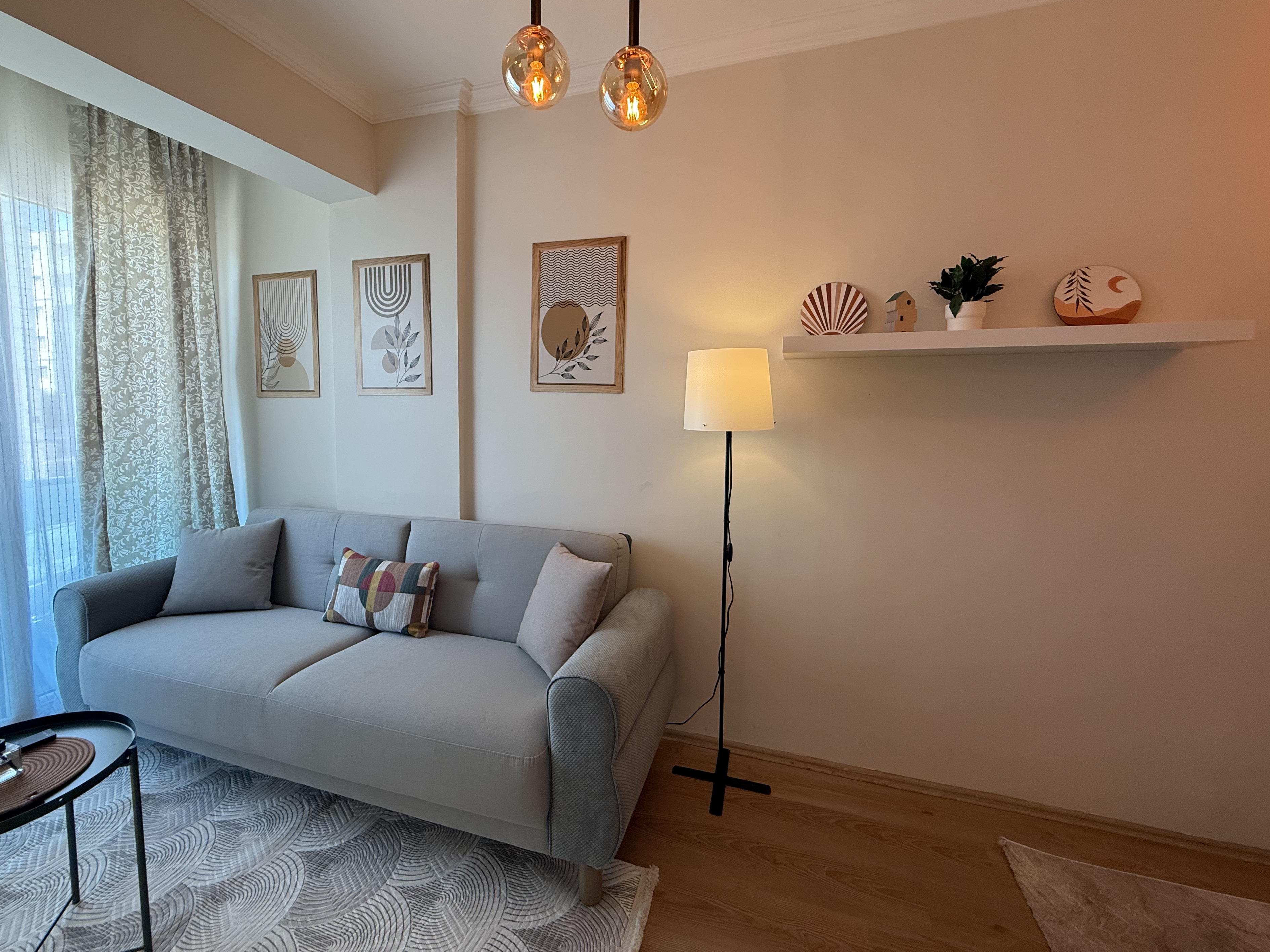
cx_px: 609
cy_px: 447
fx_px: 550
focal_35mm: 15
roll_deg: -1.1
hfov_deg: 98.1
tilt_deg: -3.9
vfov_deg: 81.7
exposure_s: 1/100
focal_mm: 2.22
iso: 125
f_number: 2.2
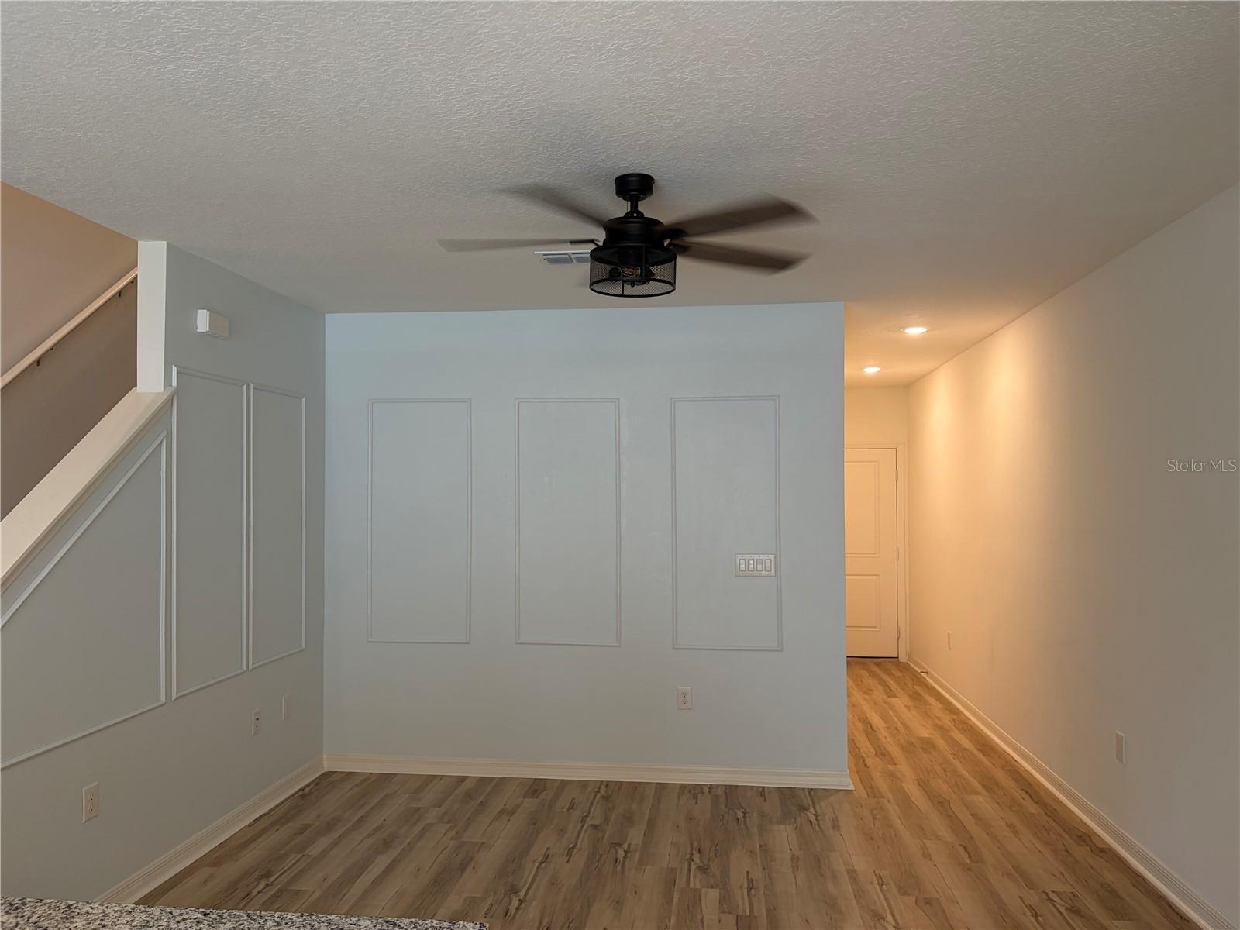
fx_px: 931
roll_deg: +0.4
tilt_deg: +1.8
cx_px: 620
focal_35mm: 26
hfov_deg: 67.3
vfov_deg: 53.1
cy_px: 465
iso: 80
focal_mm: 5.96
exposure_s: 1/60
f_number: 1.6
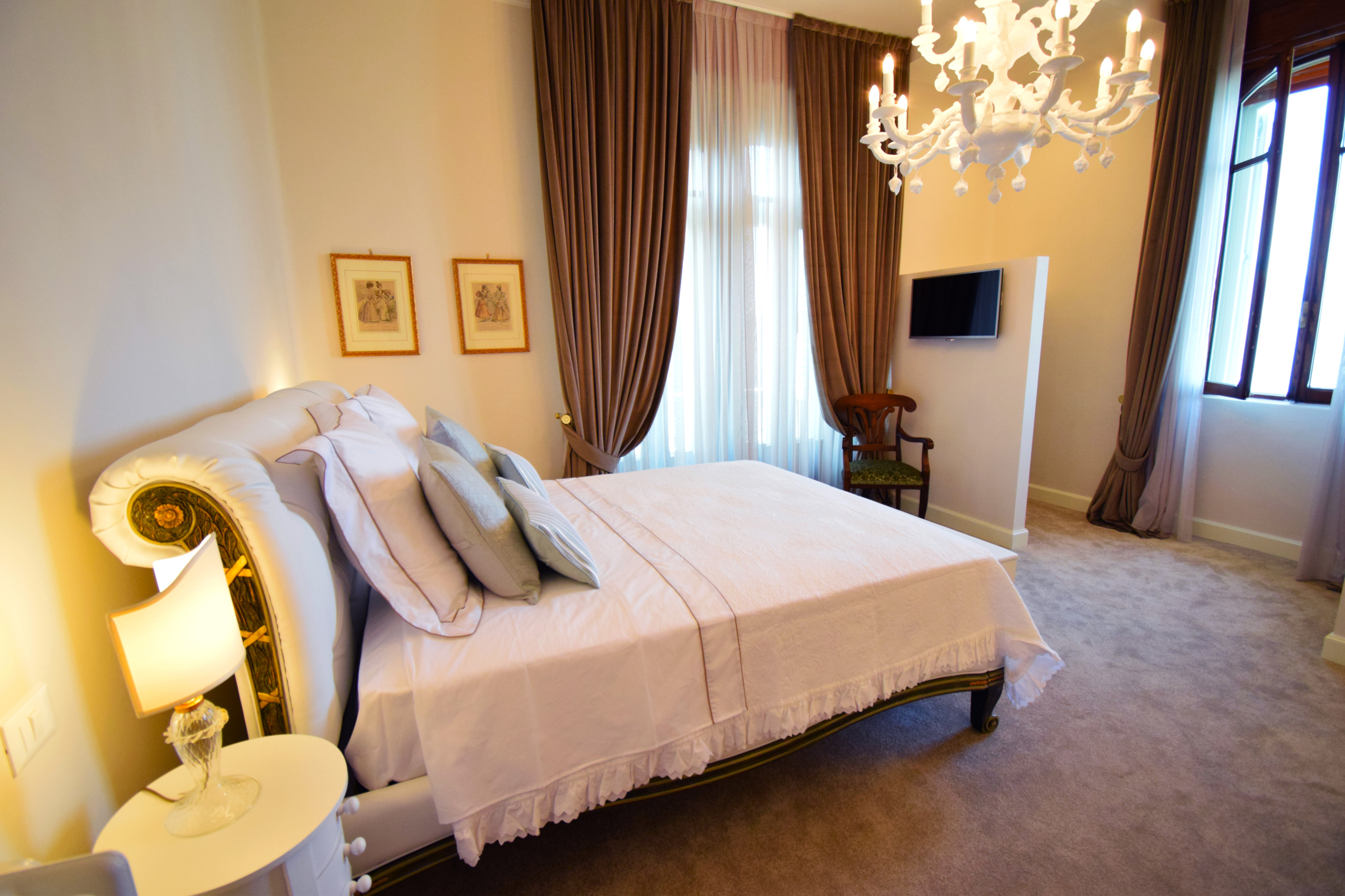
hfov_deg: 100.4
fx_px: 560
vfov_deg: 77.3
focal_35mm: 15
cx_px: 672
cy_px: 448
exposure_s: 1/100
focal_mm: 10
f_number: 4.5
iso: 1600
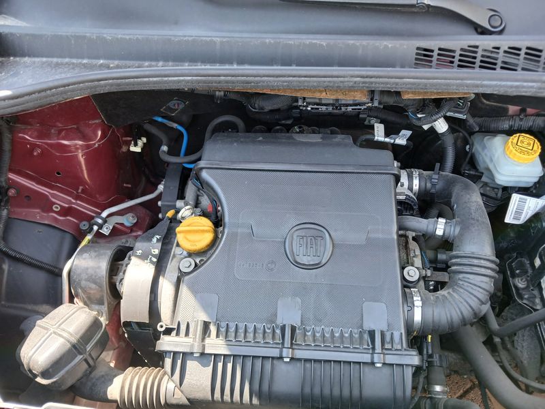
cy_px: 204
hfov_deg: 65.3
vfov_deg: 51.4
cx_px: 272
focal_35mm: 27
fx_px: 425
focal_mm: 3.98
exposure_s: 1/50
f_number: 1.8
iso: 40
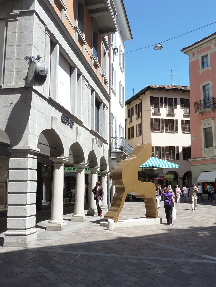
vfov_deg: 53.9
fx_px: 283
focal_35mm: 34
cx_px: 122
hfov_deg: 41.7
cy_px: 146
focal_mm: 4.1
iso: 125
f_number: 4
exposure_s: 1/400
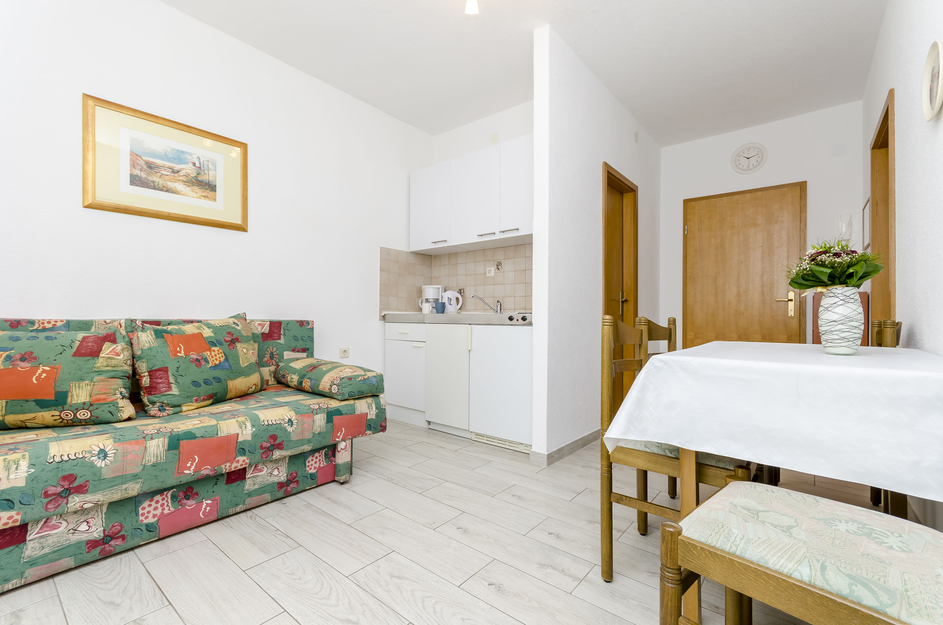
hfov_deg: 100.5
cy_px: 312
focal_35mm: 15
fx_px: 392
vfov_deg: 77.1
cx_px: 472
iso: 250
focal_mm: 10
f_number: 8
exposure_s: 1/100
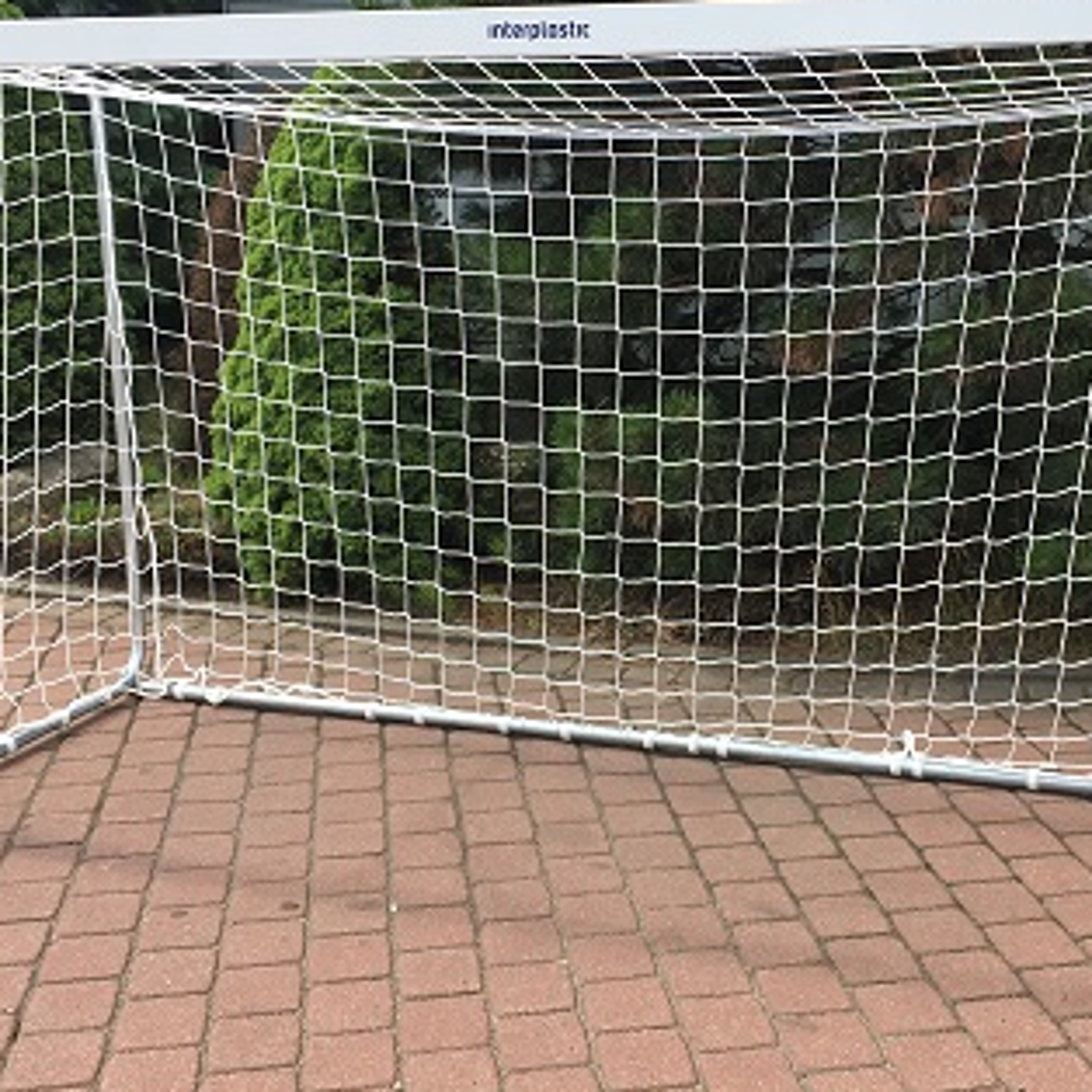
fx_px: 1749
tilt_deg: -9.6
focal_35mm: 49
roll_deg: -0.5
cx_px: 678
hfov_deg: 34.5
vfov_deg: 34.5
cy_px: 396
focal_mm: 4.15
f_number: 2.2
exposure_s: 1/739
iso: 25
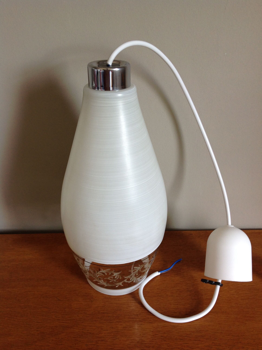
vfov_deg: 52.7
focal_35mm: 35
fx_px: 354
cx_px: 131
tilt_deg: -29.2
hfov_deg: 40.6
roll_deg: +2.9
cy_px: 175
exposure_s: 1/24
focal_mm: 4.28
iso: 50
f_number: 2.4
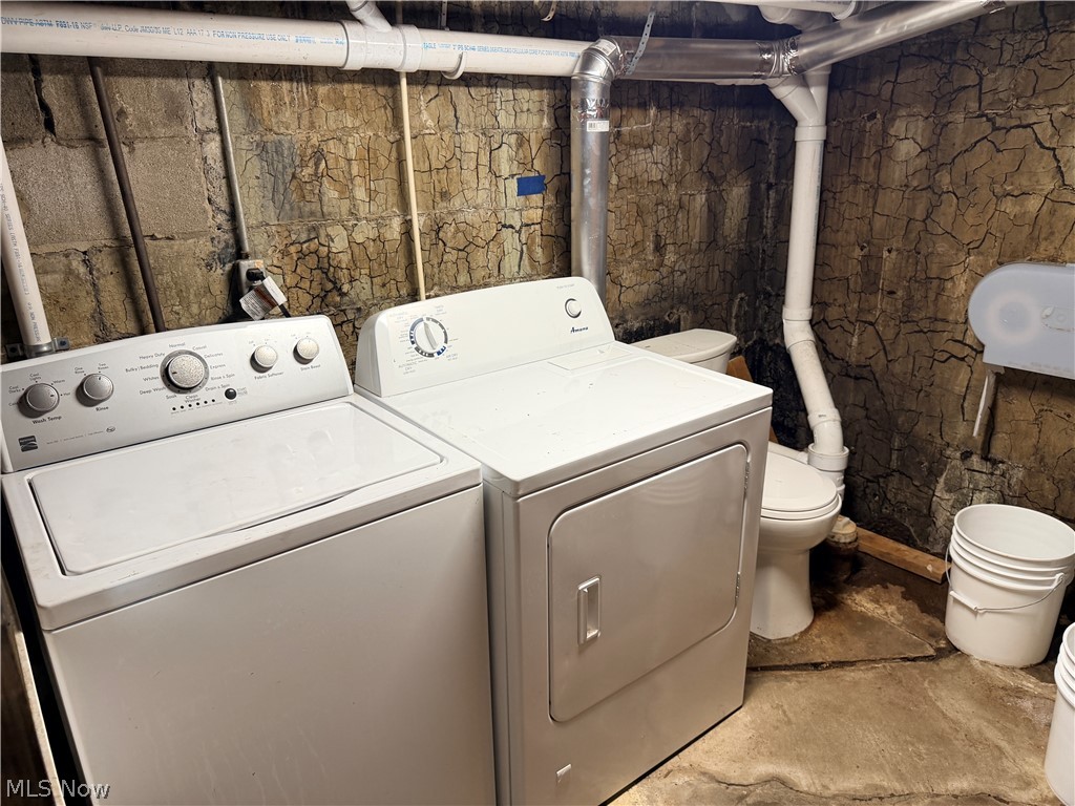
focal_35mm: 24
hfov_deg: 71.6
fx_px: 745
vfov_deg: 56.8
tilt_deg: -16.6
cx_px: 538
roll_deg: +2.5
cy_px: 403
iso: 160
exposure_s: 1/60
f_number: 1.78
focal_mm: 6.76
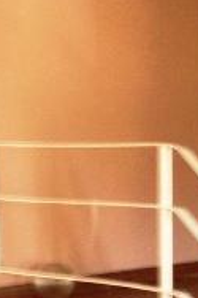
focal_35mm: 117
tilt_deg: -5.0
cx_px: 347
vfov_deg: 17.3
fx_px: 967
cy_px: 247
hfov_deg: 11.0
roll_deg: -0.1
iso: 160
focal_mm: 4.12
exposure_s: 1/20
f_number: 2.4
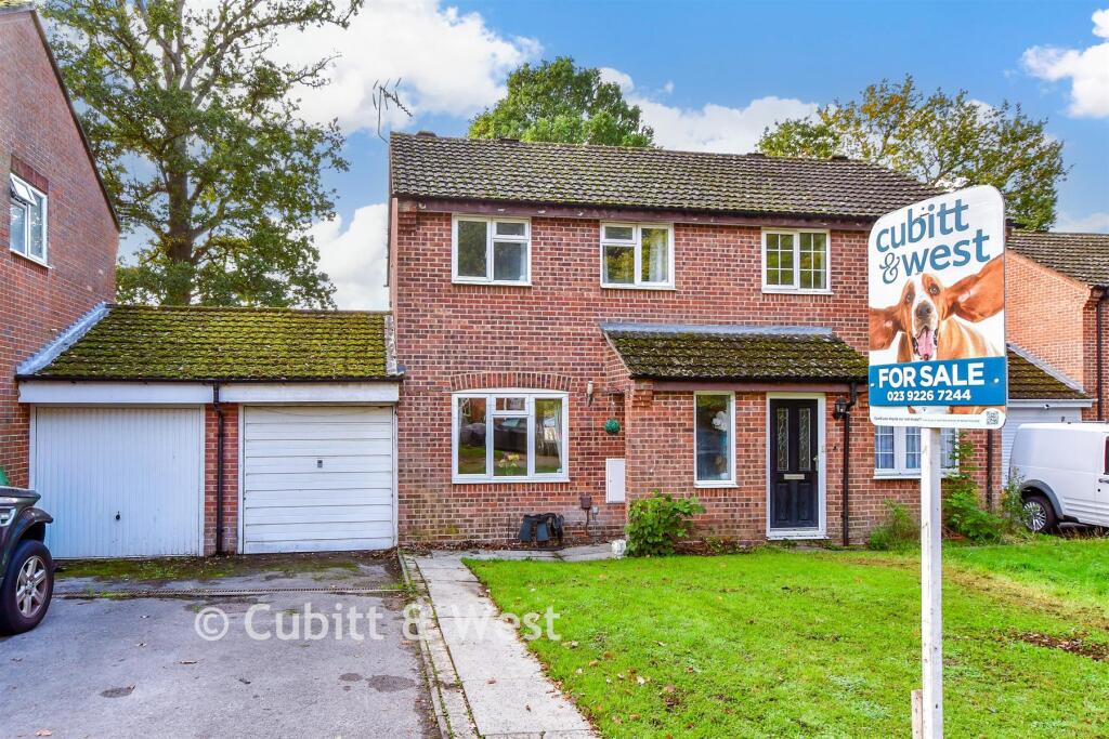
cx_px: 554
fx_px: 770
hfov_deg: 71.5
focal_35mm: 25
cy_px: 370
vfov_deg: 51.3
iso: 400
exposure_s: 1/80
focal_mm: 17
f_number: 8
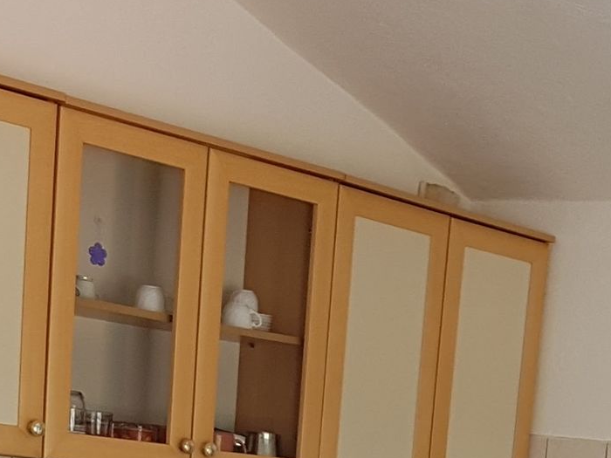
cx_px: 666
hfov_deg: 18.2
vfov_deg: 12.9
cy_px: 834
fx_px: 1836
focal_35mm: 104
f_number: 1.7
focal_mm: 4.2
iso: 50
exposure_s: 1/93
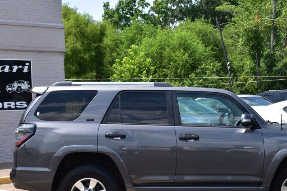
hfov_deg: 25.9
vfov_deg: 17.4
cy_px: 128
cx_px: 182
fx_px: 622
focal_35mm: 78
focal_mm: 36
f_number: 11
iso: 400
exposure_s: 1/400
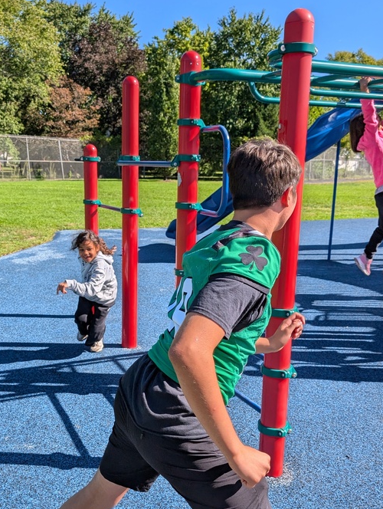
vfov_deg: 49.9
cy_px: 297
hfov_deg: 38.6
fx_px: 544
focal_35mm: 37
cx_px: 152
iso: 20
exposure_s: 1/897
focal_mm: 6.9
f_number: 1.68
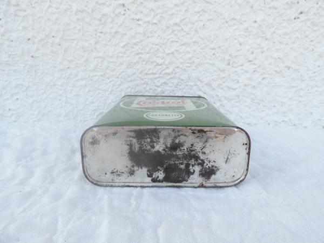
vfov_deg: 56.8
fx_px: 225
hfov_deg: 71.6
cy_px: 122
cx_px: 162
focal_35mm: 24
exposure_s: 1/100
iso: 80
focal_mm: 4.3
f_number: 3.3
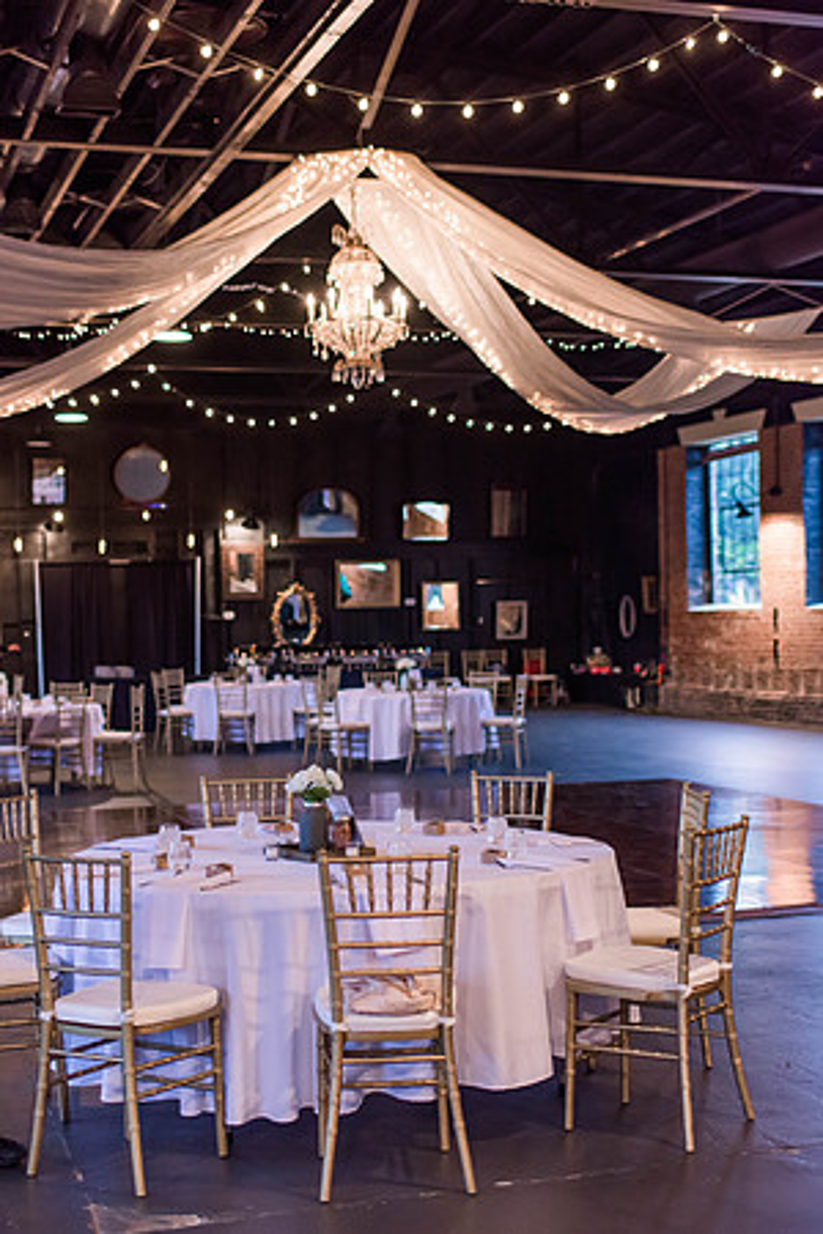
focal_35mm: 52
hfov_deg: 25.8
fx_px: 1800
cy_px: 617
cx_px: 412
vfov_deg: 37.9
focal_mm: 35
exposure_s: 1/125
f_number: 2
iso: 640
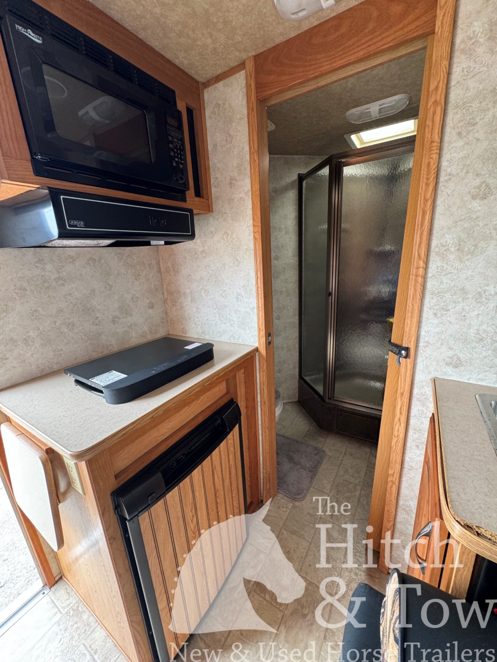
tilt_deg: -16.9
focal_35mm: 14
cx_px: 248
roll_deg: +3.3
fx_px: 268
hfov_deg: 85.7
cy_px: 331
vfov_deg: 102.1
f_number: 2.2
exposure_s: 1/99
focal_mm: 2.22
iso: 160
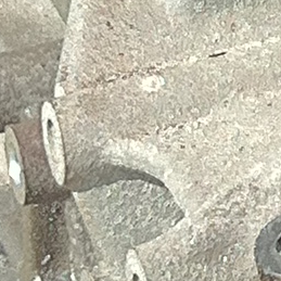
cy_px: -213
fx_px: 2838
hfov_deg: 5.5
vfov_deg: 5.6
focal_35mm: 309
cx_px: 591
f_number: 2.8
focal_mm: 3.85
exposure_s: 1/236
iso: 80
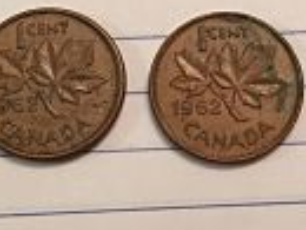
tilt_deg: -73.4
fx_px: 788
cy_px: 42
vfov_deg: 16.5
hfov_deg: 21.8
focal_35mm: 89
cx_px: 224
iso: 100
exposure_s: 1/10
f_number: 2.2
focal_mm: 4.15
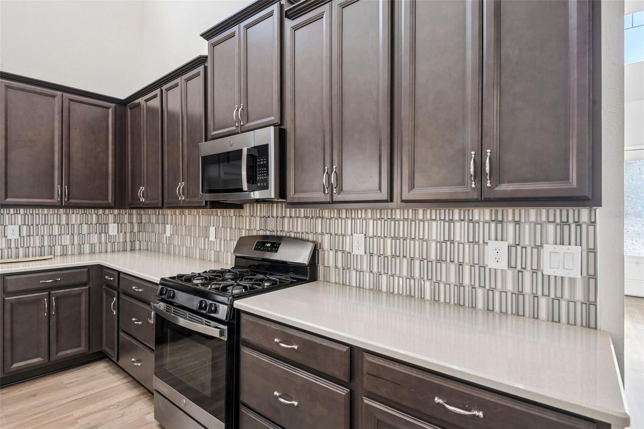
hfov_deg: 90.0
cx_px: 322
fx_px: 322
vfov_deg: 67.4
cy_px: 214
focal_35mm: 18
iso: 400
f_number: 8
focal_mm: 18
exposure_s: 1/8
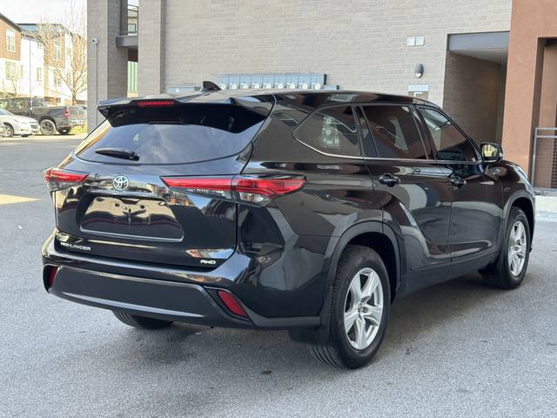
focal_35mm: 48
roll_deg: -1.8
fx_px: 772
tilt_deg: +1.5
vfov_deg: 30.3
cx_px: 278
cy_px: 209
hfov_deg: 39.7
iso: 64
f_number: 1.78
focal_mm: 6.76
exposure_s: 1/185
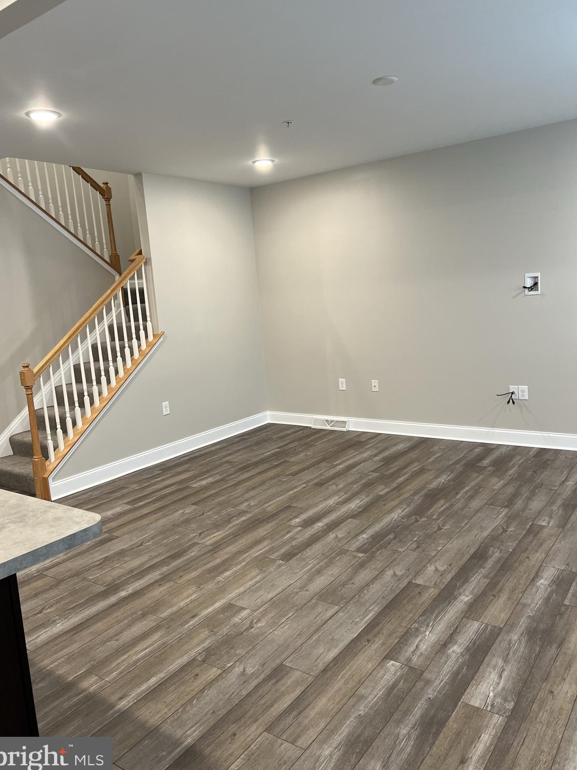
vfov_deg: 65.3
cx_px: 282
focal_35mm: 27
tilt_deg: -8.1
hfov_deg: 51.3
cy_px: 380
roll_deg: +4.5
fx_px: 600
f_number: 1.5
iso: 125
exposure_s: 1/60
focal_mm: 5.7
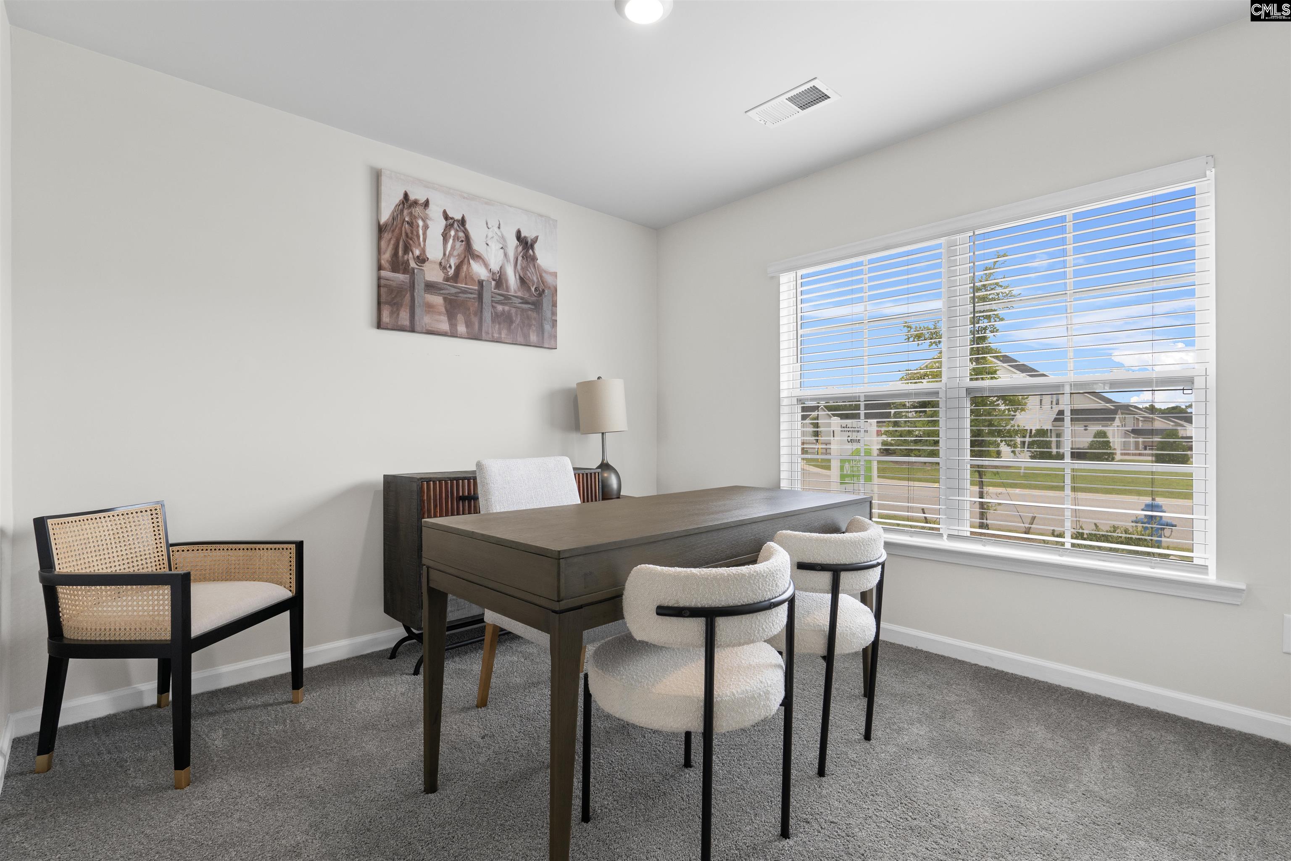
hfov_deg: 95.0
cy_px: 430
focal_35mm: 16
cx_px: 646
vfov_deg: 72.1
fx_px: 592
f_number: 6.3
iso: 200
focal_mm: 11
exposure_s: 1/25
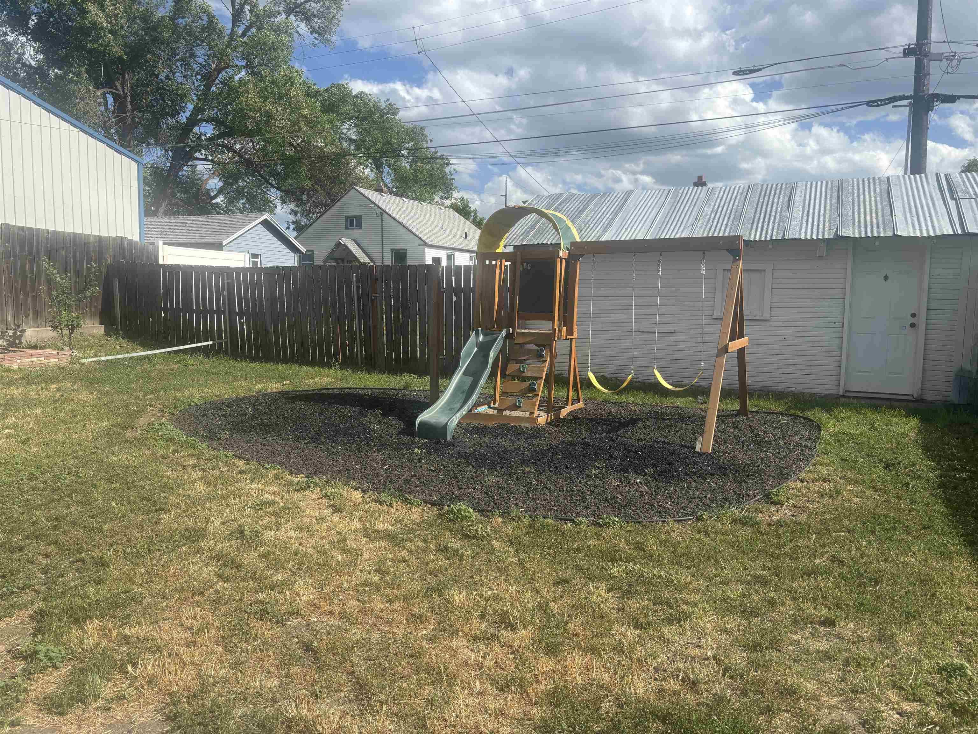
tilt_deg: -5.5
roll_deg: -0.7
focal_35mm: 26
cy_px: 367
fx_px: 735
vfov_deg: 53.1
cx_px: 489
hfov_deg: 67.3
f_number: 1.6
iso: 50
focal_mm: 5.96
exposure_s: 1/3106
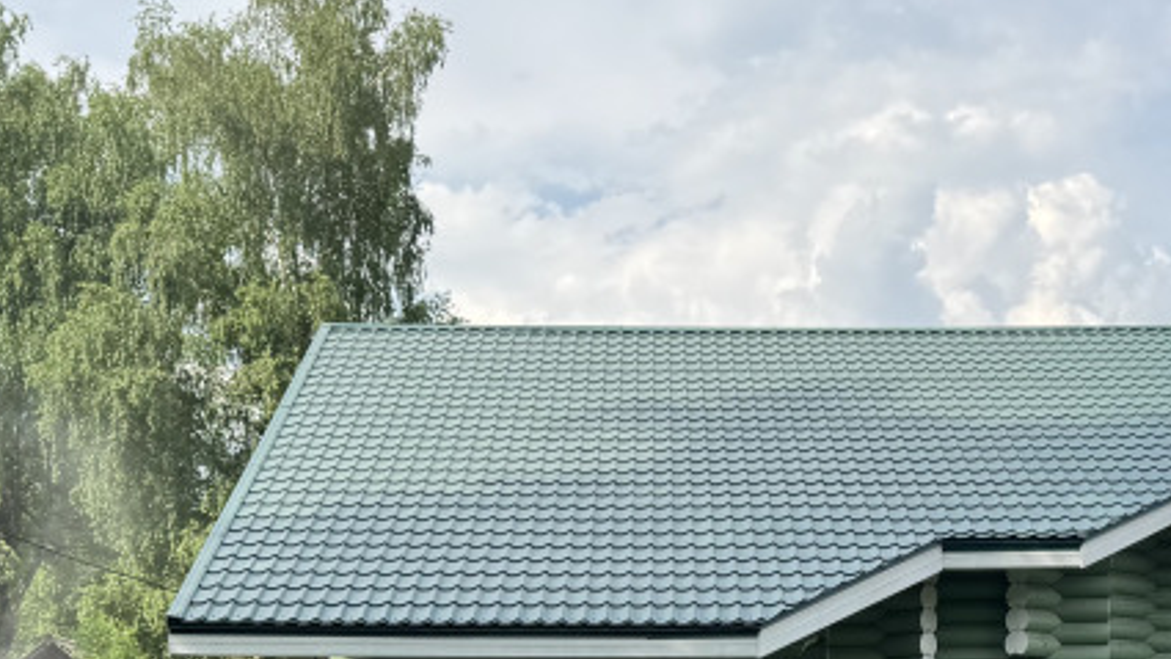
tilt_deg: -4.7
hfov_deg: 33.3
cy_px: 926
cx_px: 667
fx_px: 1956
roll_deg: +0.1
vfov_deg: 17.5
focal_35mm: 63
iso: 80
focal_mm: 6.76
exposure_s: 1/1524
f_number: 1.78
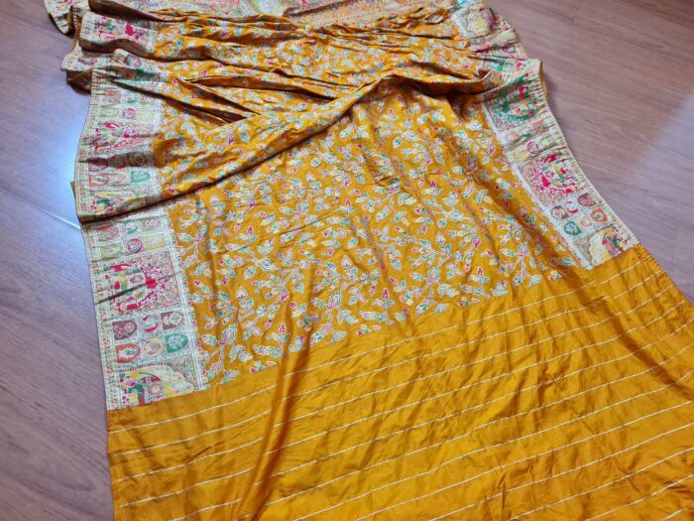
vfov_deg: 53.1
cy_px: 260
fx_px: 521
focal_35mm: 26
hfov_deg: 67.3
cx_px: 347
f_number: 1.8
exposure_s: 1/60
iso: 250
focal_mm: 5.4
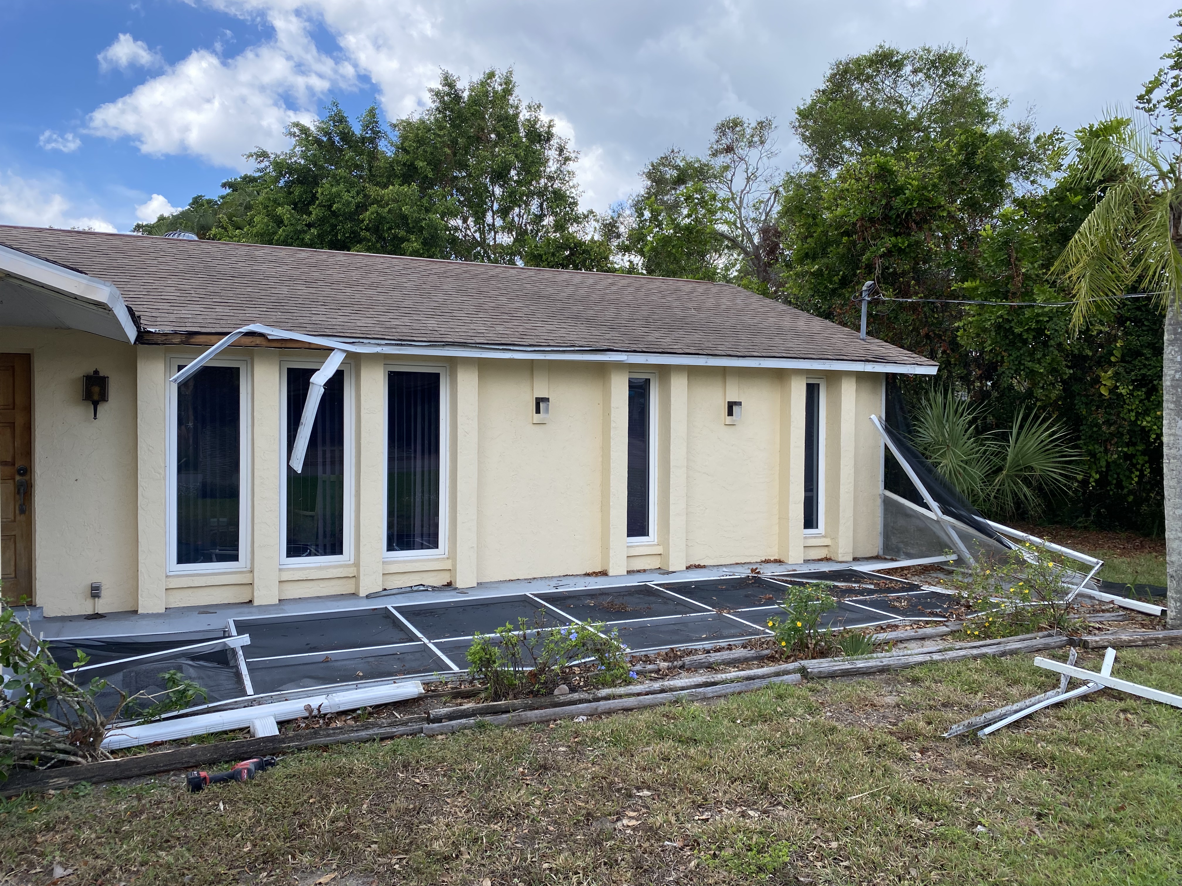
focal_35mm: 26
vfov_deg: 53.1
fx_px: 888
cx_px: 591
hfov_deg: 67.3
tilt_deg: -0.5
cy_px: 443
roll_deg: +0.4
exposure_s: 1/788
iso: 32
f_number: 1.8
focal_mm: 4.25
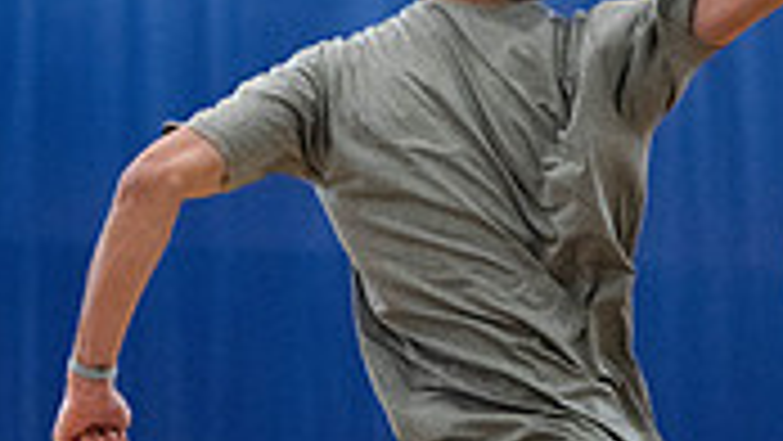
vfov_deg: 3.0
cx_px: 58
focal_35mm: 403
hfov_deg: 5.3
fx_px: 8370
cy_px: 493
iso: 4000
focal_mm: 110
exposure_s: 1/1000
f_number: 2.8
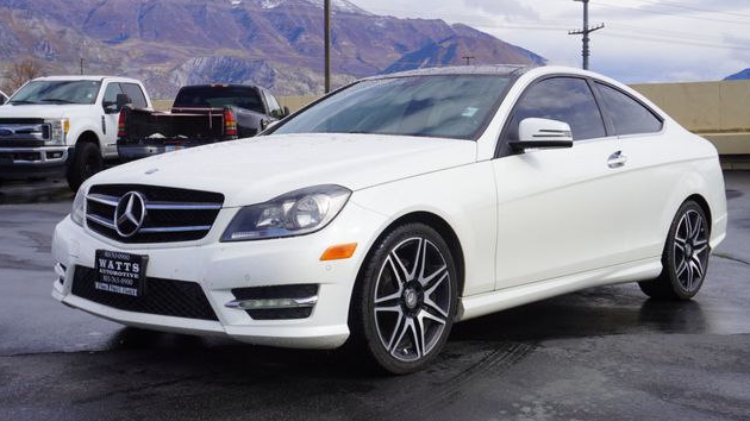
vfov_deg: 24.1
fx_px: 985
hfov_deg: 41.7
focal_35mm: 50
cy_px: 227
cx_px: 375
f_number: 9
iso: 100
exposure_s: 1/200
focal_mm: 31
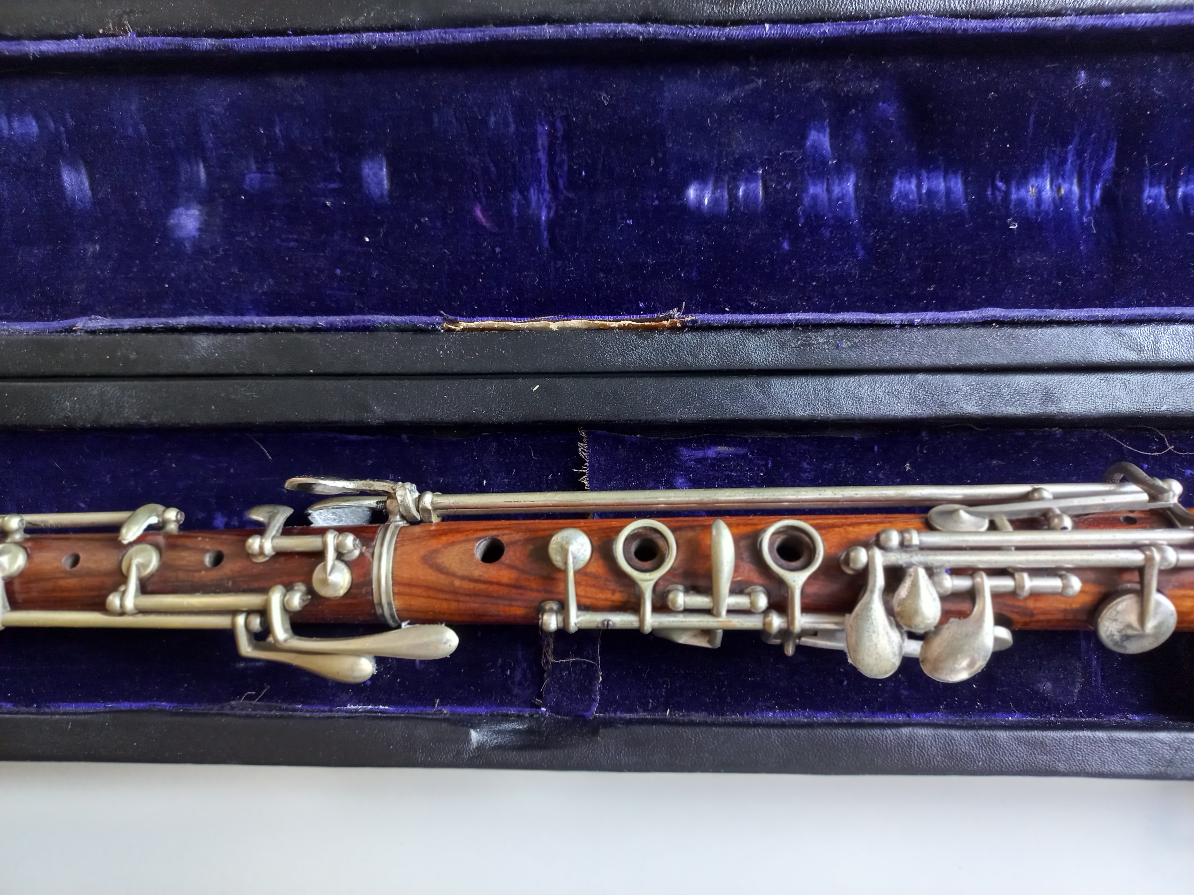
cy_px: 448
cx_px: 597
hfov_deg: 69.4
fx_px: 862
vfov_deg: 54.9
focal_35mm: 25
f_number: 1.8
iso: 320
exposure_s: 1/25
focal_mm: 4.6
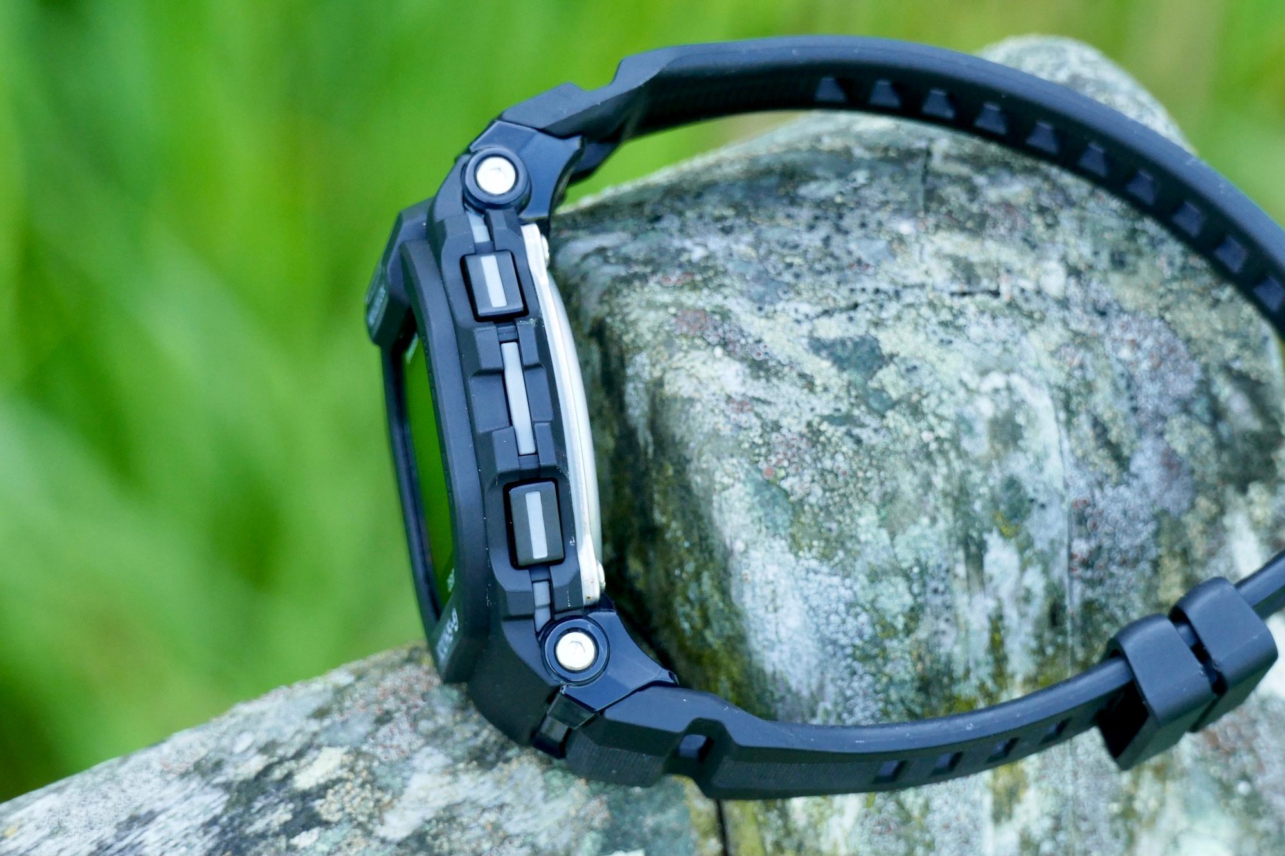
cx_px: 642
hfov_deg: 5.7
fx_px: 12884
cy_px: 428
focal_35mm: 361
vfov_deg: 3.8
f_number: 6.3
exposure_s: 1/125
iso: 500
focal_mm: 131.62
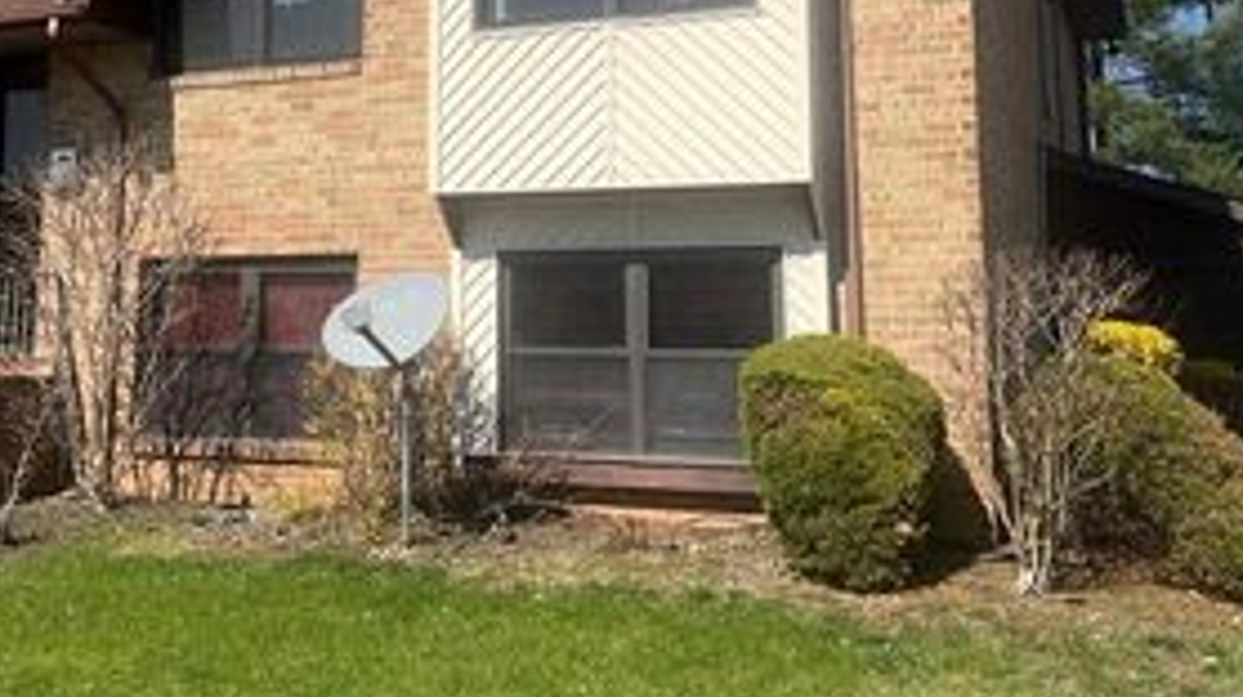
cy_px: 96
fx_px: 1680
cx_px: 228
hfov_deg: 38.9
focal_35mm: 51
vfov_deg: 23.0
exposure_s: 1/4149
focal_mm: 5.1
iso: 50
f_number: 1.6
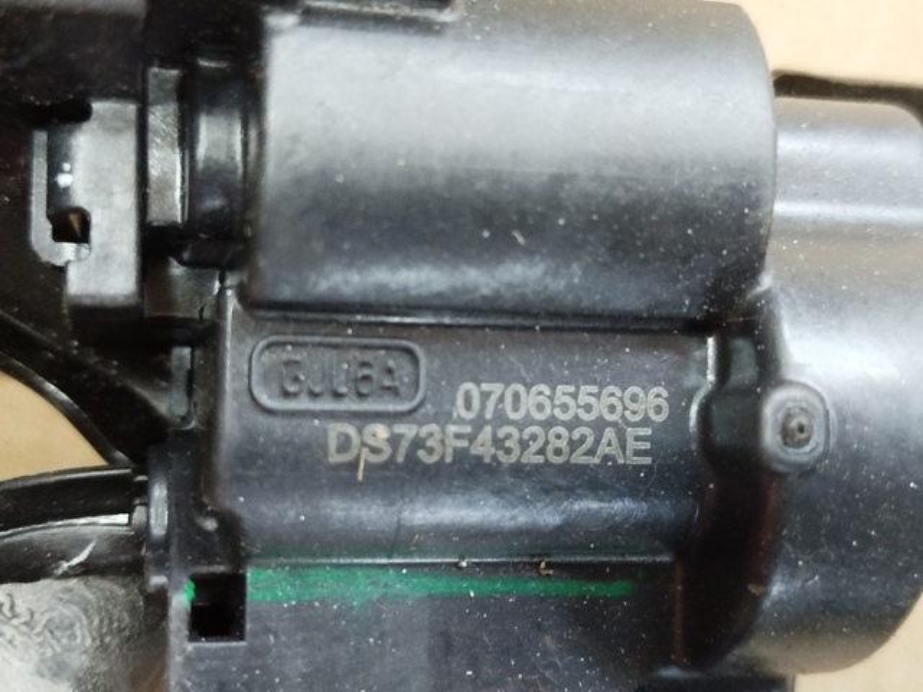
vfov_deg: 30.3
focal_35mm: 48
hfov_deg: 39.7
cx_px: 462
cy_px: 346
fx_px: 1280
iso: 500
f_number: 1.7
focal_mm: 5.31
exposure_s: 1/17
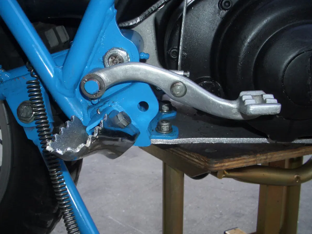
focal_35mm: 35
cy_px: 117
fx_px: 315
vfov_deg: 40.7
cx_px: 156
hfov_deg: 52.6
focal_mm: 5.8
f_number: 4.3
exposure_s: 1/40
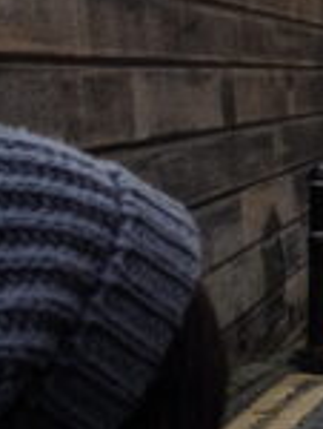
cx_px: 557
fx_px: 1538
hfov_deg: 11.3
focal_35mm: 124
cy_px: 236
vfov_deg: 15.9
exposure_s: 1/175
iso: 50
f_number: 2.4
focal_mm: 4.28
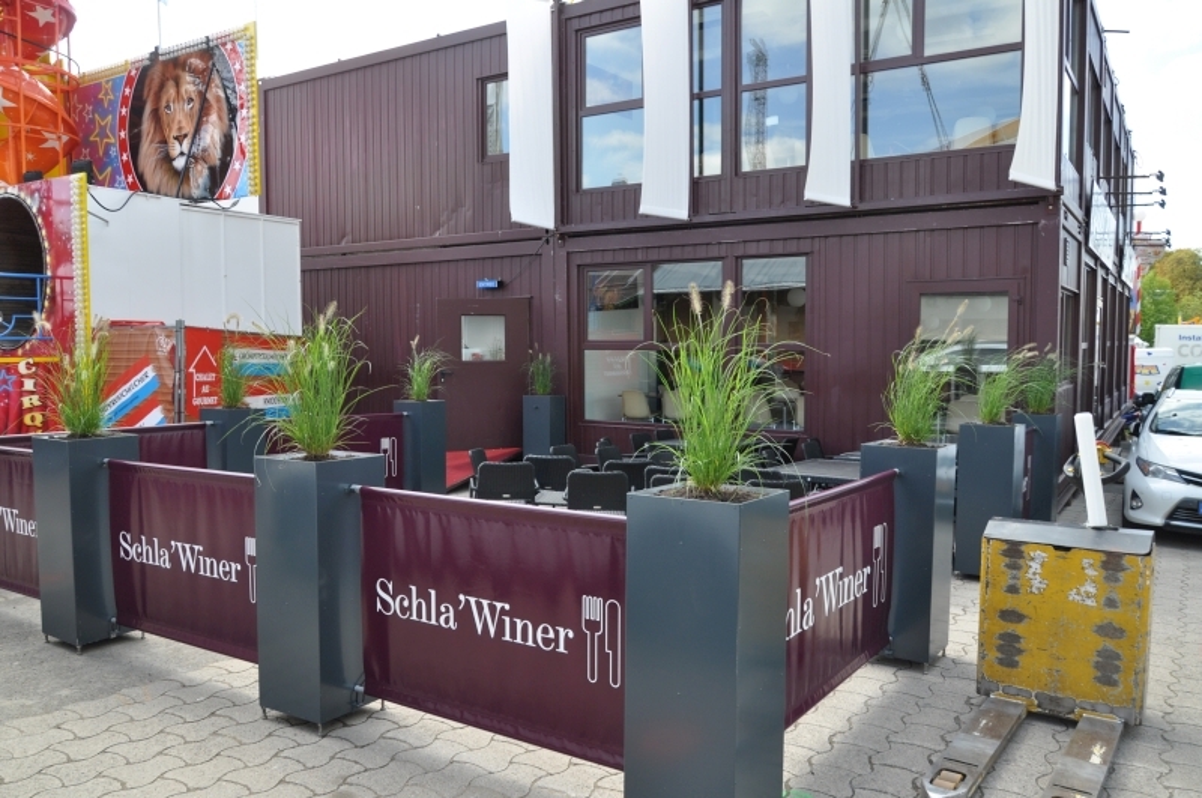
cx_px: 601
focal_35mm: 27
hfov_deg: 67.5
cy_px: 399
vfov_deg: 47.8
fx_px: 900
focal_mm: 18
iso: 200
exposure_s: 1/160
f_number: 6.3
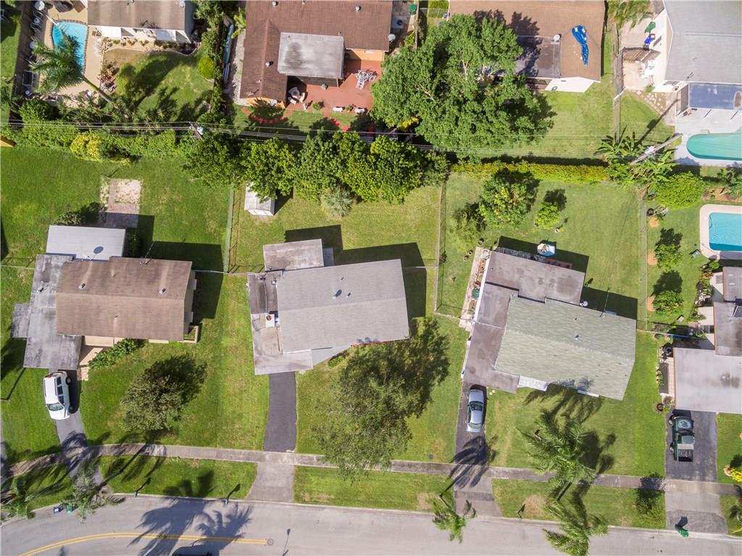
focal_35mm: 20
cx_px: 371
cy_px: 278
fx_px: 429
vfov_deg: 65.9
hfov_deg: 81.8
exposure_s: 1/710
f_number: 2.8
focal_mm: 3.61
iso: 100
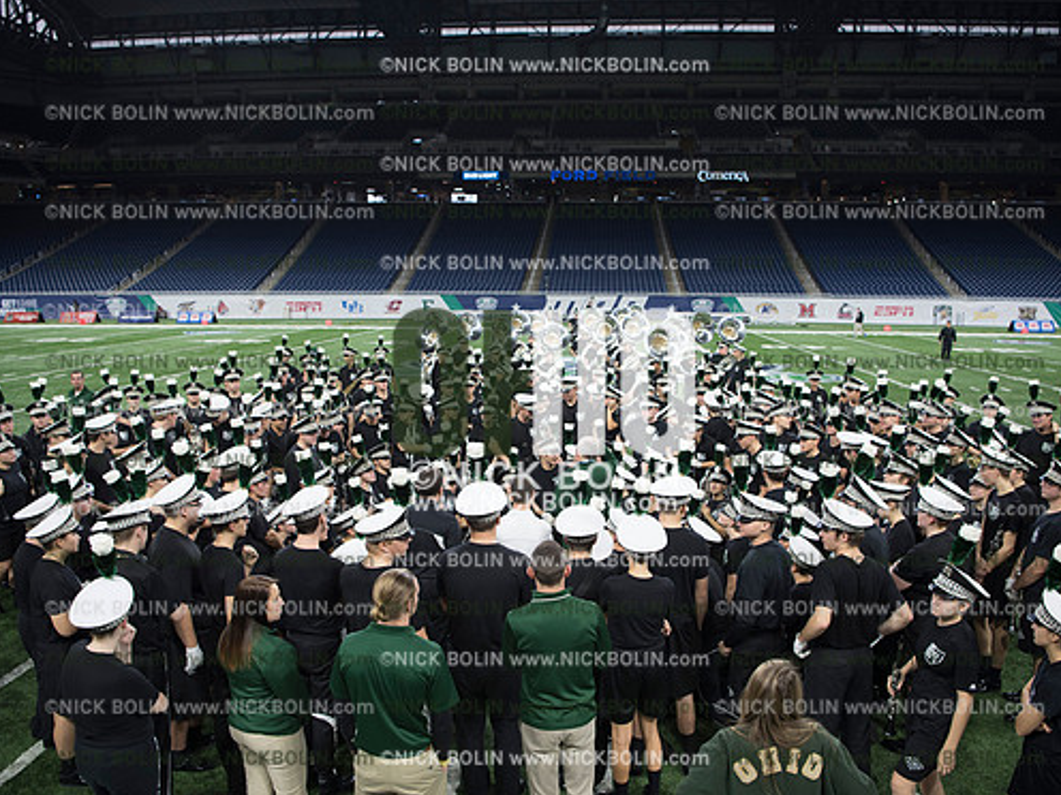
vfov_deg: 51.3
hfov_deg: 65.3
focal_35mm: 27
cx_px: 543
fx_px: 828
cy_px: 411
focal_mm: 24
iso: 800
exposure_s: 1/500
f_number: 3.2
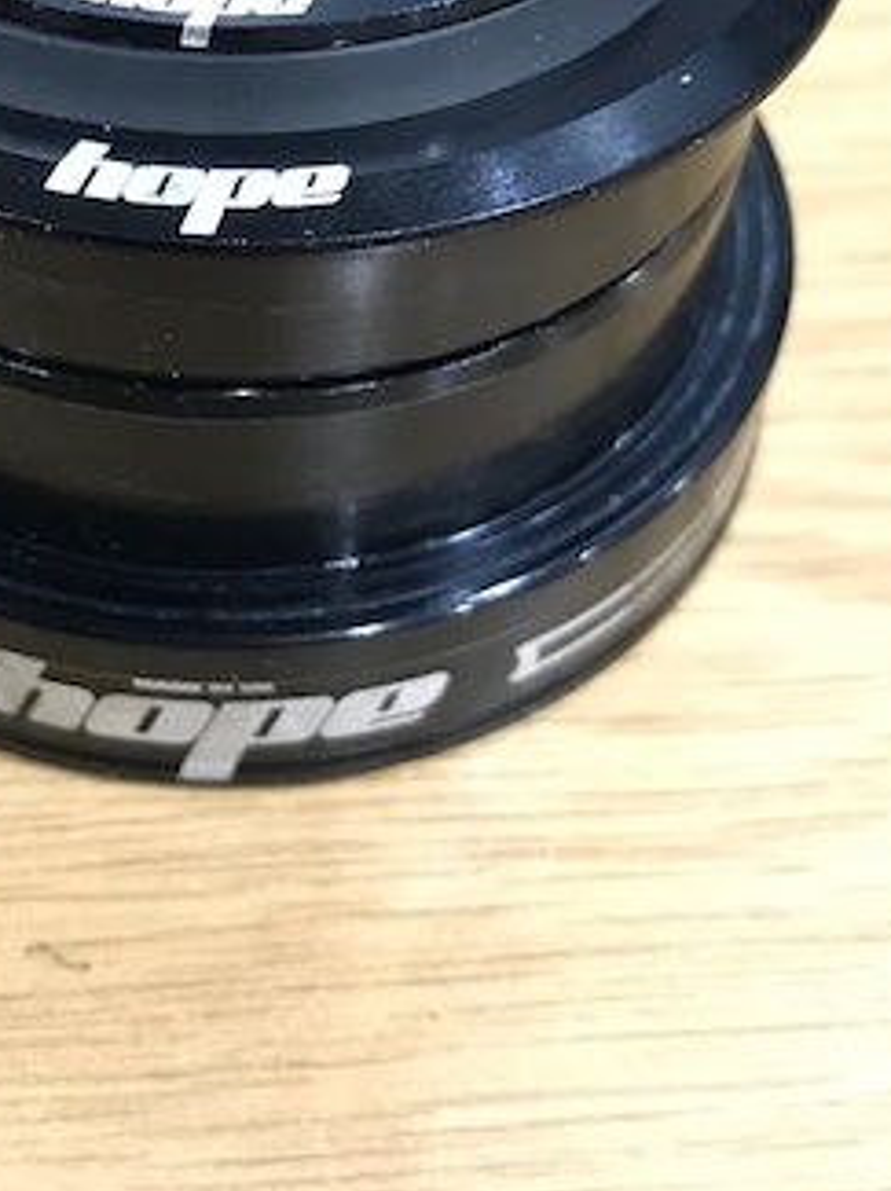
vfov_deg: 27.4
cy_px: 172
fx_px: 2373
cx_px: 227
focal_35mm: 69
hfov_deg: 21.1
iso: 100
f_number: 1.8
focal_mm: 3.99
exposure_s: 1/14
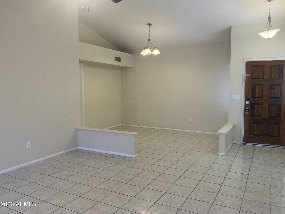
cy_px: 107
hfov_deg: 61.7
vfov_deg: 48.2
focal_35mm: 29
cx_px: 142
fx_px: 239
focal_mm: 3
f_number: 1.8
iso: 50
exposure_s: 1/60
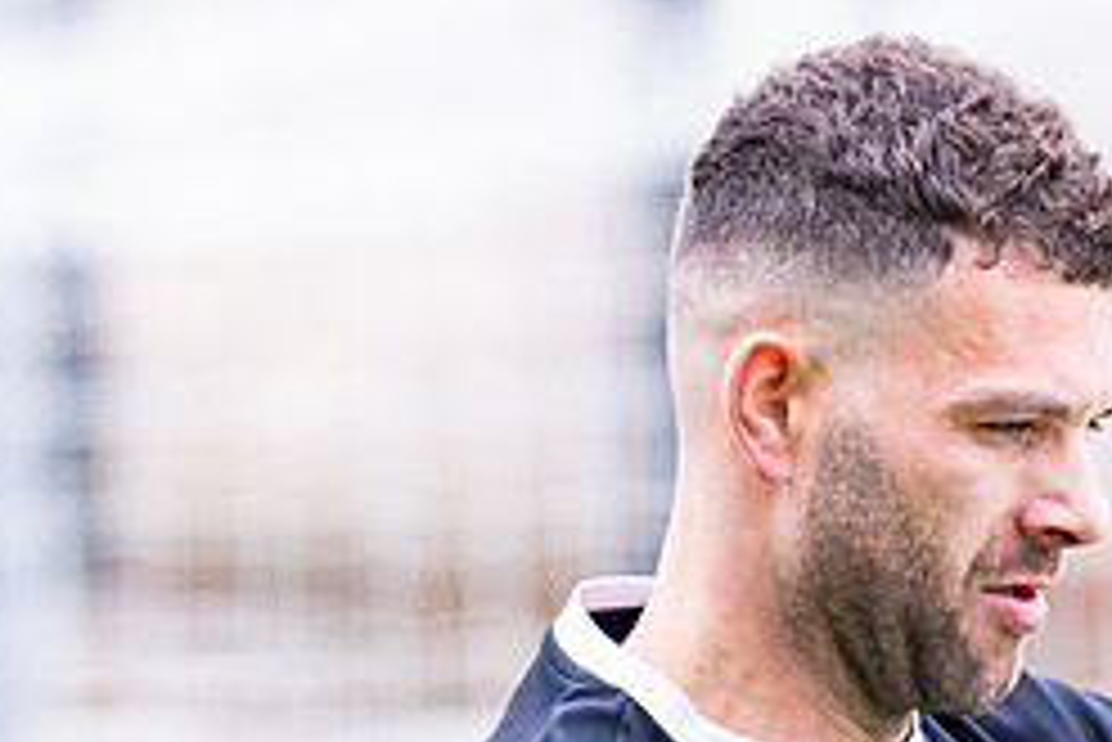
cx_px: 434
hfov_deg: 2.6
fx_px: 24292
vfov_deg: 1.8
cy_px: 1032
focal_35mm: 786
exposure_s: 1/2000
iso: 640
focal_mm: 135
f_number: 2.2
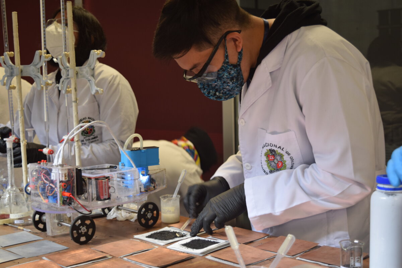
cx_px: 201
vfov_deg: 25.1
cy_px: 134
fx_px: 603
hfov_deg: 36.9
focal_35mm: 54
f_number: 5
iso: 400
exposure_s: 1/20
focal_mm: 36
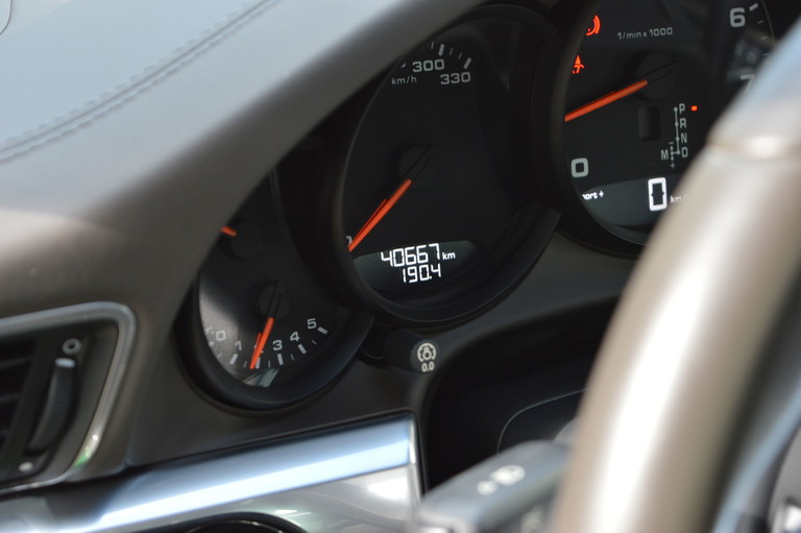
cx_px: 400
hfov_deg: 24.6
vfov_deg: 16.5
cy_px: 266
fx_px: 1834
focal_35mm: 82
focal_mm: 55
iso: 400
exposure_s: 1/60
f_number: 5.6
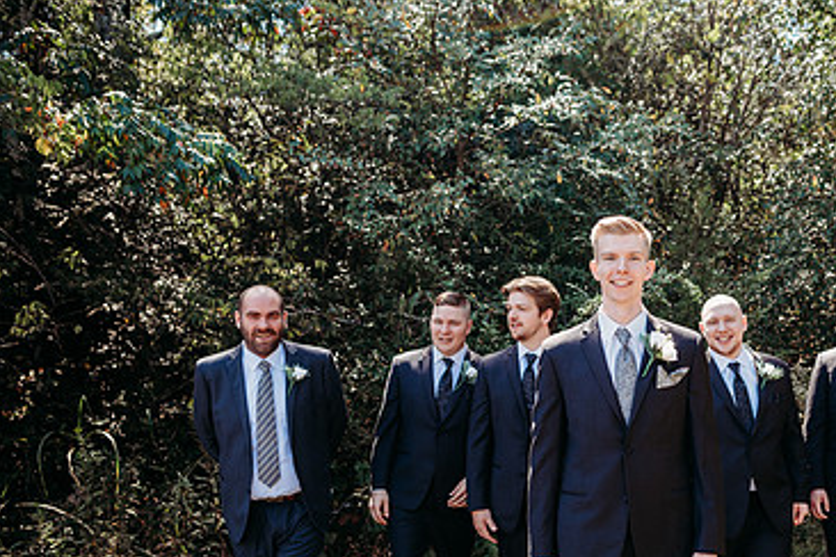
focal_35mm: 38
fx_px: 882
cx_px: 640
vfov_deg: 34.6
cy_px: 385
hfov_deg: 48.5
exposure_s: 1/400
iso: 100
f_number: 2.8
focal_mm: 24
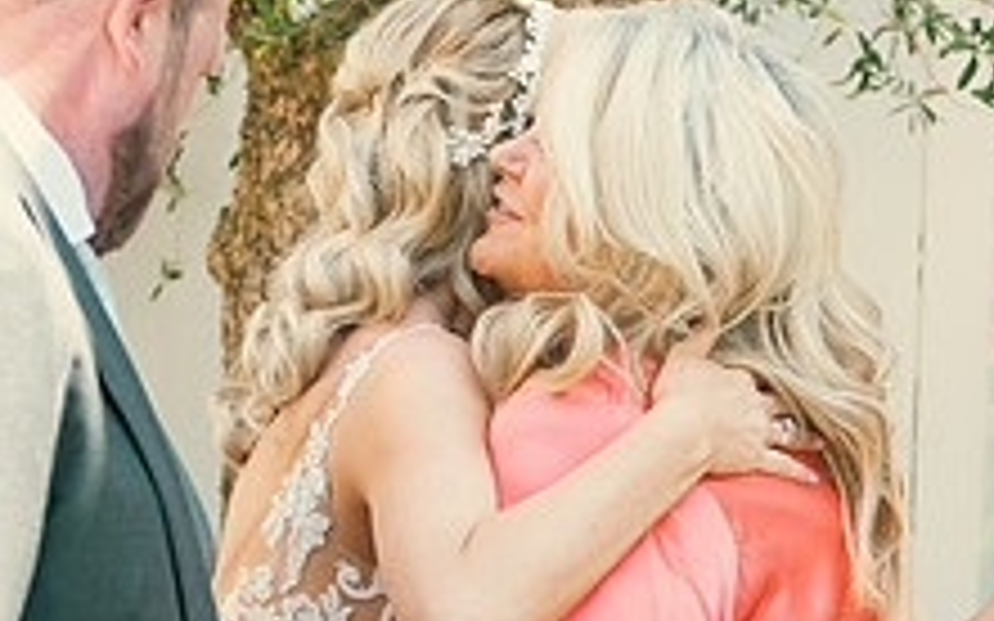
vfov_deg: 12.2
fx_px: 2898
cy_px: 457
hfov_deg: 19.5
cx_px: 418
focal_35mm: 107
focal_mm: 40
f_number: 3.5
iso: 160
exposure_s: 1/250
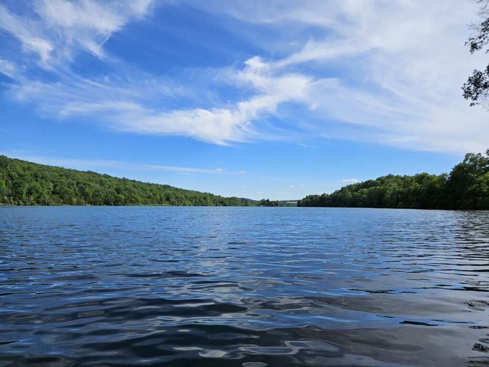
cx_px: 244
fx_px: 325
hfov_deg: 73.9
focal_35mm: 23
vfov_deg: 58.9
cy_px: 184
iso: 25
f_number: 1.8
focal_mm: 5.4
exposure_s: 1/2882
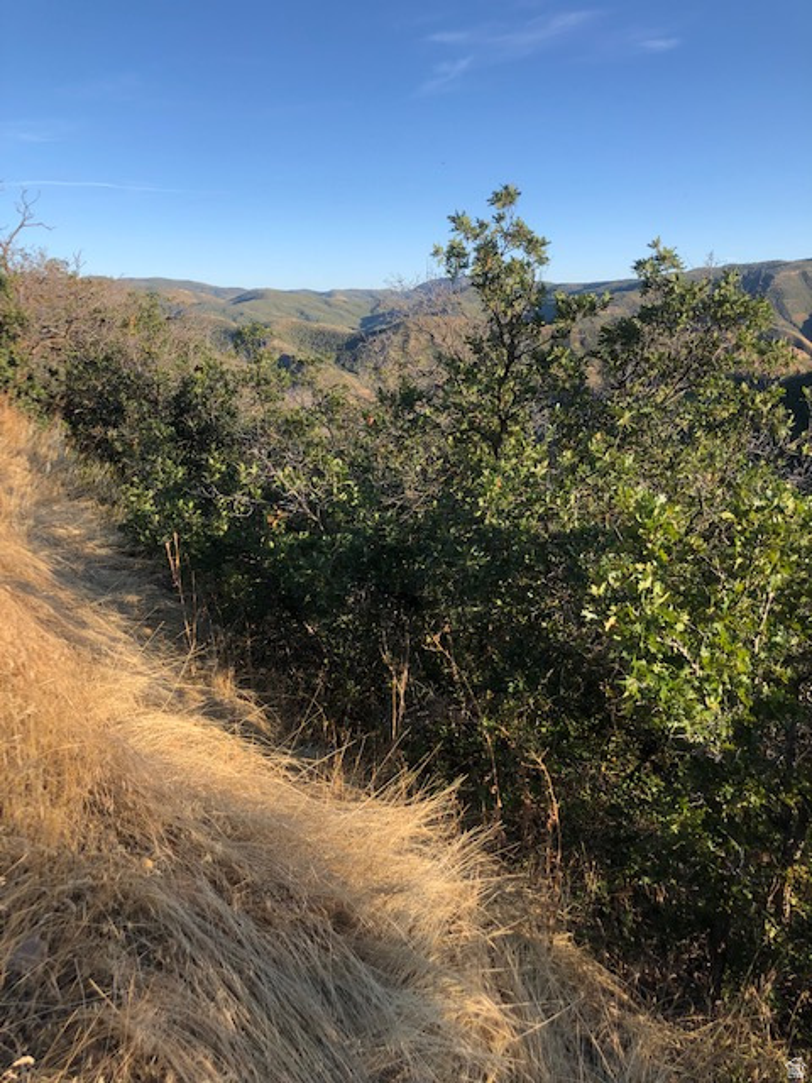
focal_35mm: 28
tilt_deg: -14.2
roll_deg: -0.1
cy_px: 542
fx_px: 876
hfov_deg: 49.7
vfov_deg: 63.4
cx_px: 406
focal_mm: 4
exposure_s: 1/665
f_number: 1.8
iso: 20
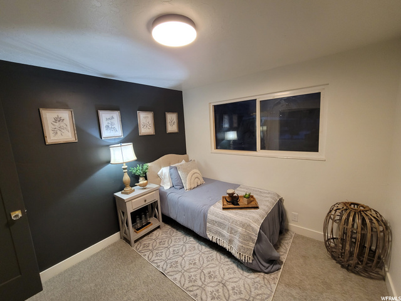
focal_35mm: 13
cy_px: 150
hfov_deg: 106.2
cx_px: 200
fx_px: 151
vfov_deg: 89.9
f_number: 2.2
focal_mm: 2.2
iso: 320
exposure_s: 1/40
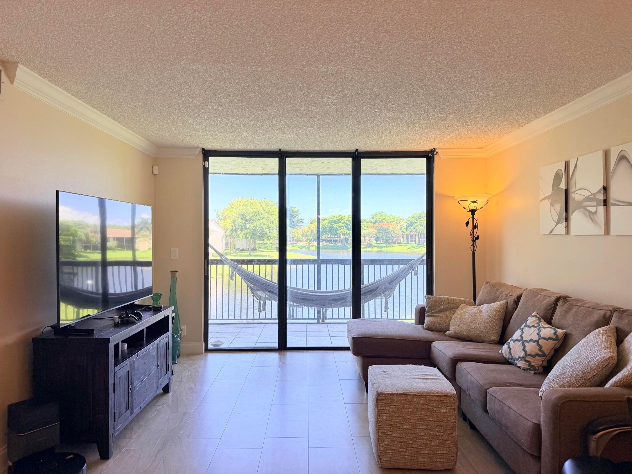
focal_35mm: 24
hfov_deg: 71.6
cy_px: 237
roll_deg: -0.2
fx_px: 438
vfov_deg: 56.8
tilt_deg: -0.4
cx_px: 316
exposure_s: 1/172
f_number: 1.78
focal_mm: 6.76
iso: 100
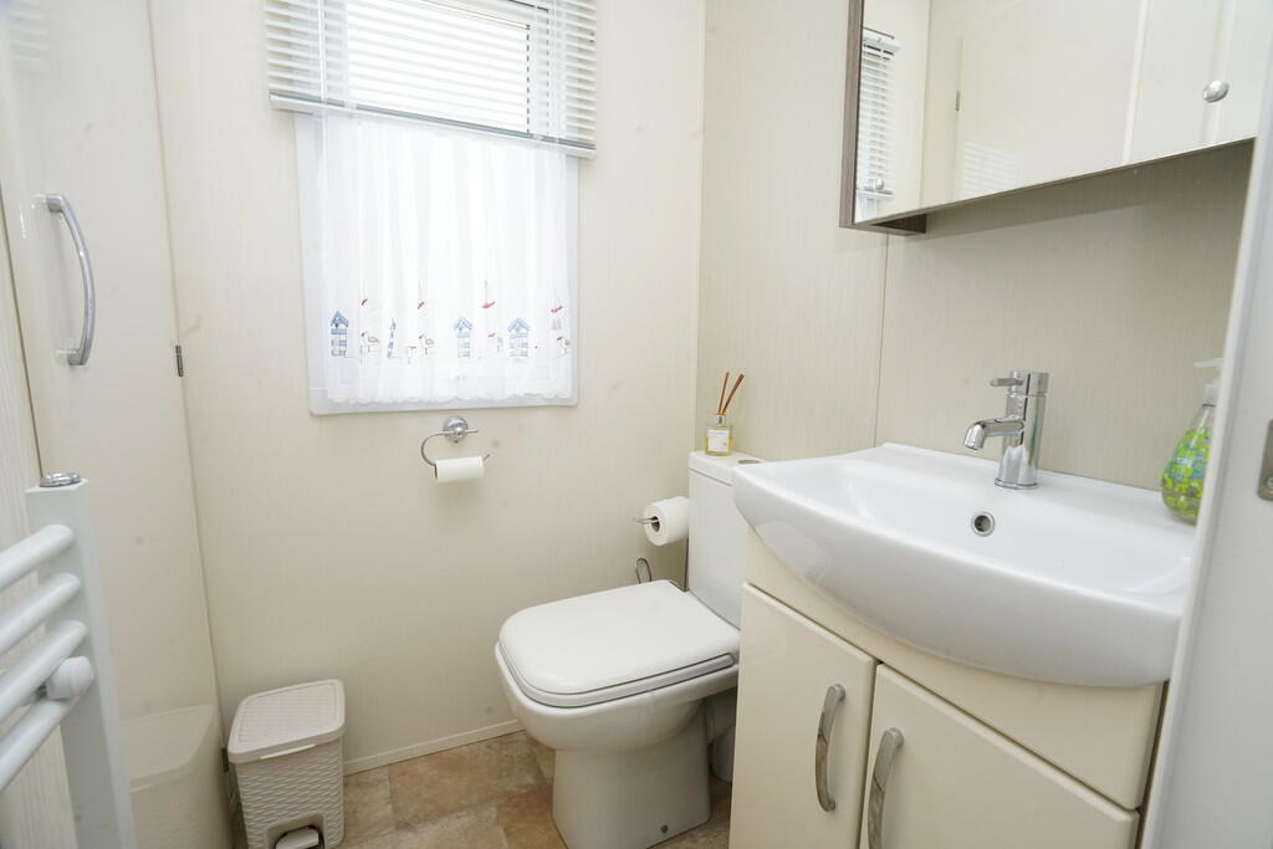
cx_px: 636
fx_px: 566
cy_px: 424
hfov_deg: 96.7
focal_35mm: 16
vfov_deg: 73.8
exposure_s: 1/60
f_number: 13
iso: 1250
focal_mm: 16
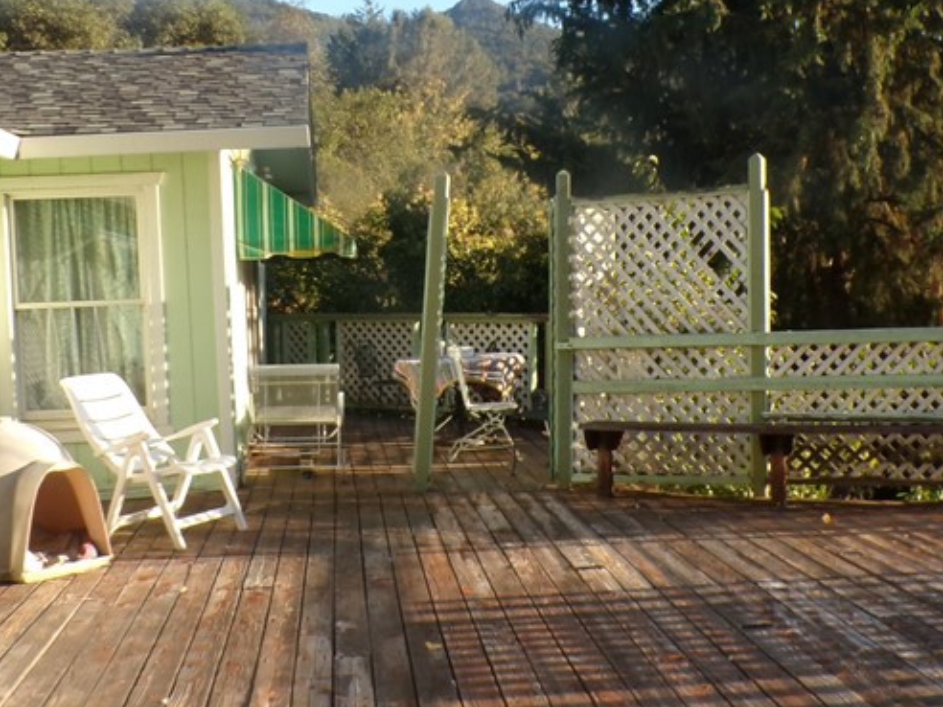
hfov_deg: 38.2
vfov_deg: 29.1
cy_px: 341
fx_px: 1362
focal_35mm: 50
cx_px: 487
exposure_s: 1/200
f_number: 4.4
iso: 100
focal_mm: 4.3
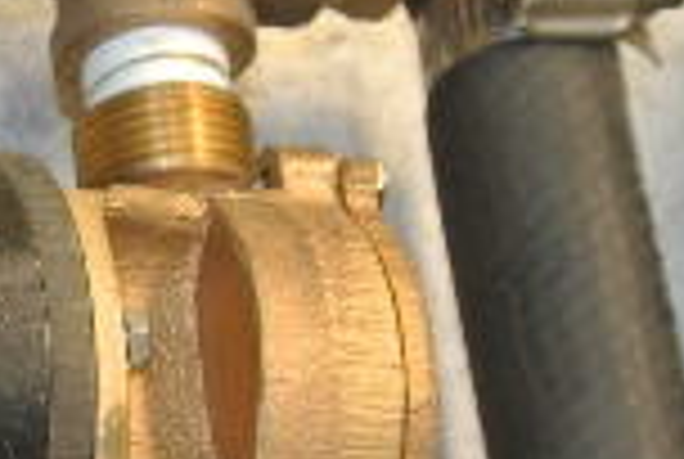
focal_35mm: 143
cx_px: -338
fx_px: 2722
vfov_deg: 9.4
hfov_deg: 13.5
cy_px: 684
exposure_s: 1/60
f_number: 3.8
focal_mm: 12.7
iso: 450
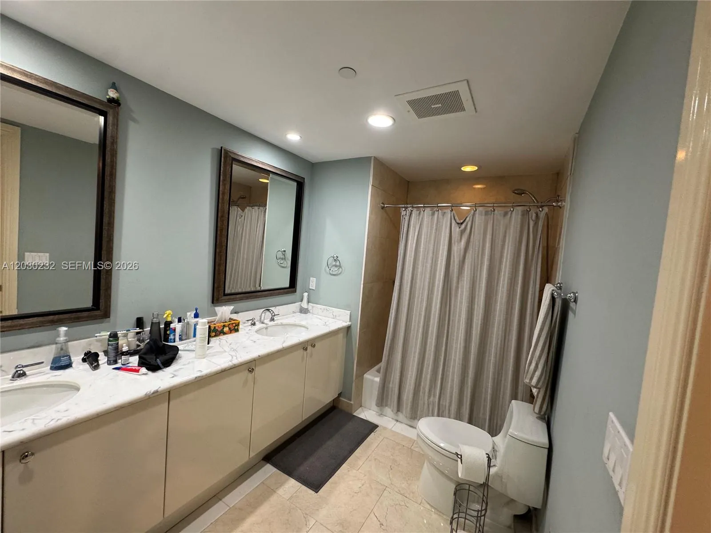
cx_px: 356
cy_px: 266
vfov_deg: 85.7
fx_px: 288
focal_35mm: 14
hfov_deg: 102.1
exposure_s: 1/60
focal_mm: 2.22
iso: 160
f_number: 2.2
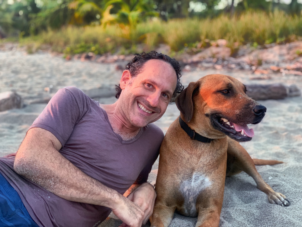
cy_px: 114
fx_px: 454
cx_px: 151
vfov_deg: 28.0
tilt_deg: -6.7
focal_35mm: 52
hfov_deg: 36.8
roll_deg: -1.8
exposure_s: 1/60
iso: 125
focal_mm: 6
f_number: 2.4
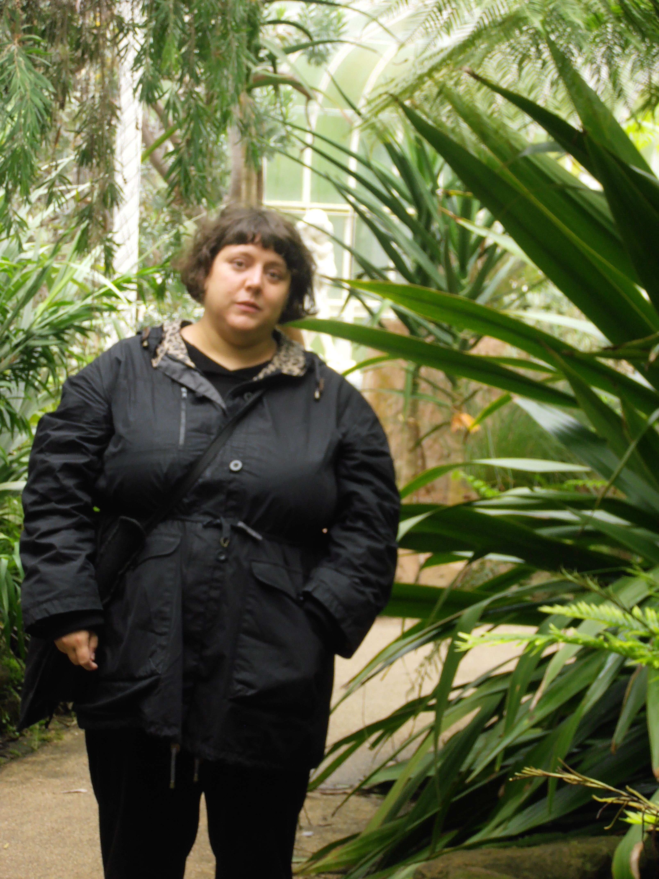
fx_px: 2818
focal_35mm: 111
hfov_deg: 13.3
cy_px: 440
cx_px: 330
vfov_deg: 17.7
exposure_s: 1/15
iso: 125
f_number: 5.5
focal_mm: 19.64
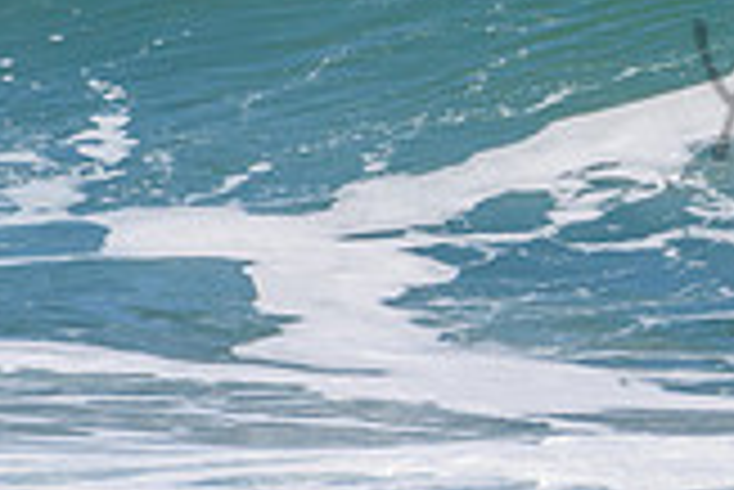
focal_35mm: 2665
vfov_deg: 0.5
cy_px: 52
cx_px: 1157
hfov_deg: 0.8
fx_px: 54383
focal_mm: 500
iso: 250
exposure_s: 1/2000
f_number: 5.6
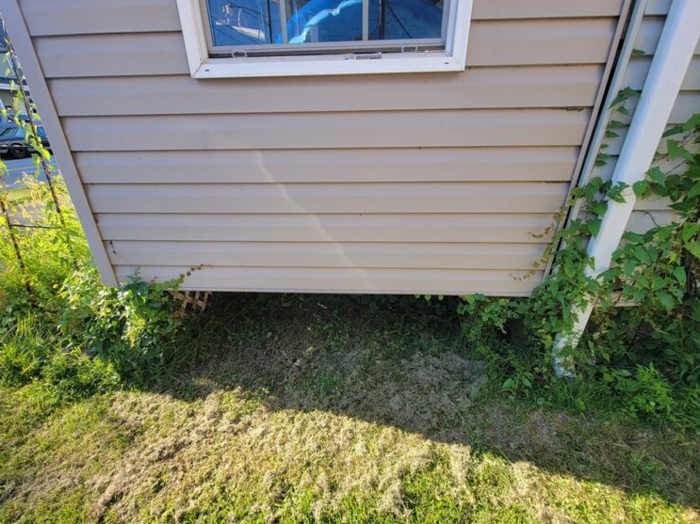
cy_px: 247
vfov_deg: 85.6
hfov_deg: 102.1
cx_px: 350
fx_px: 283
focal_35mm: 14
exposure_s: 1/206
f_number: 2.2
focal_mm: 2.2
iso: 50
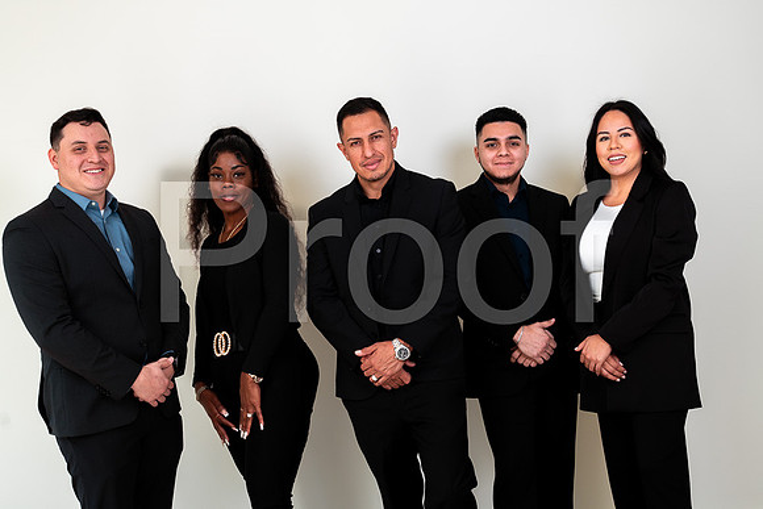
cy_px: 254
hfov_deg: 36.2
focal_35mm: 55
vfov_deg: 24.6
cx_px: 382
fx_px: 1166
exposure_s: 1/160
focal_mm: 55
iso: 200
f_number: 5.6
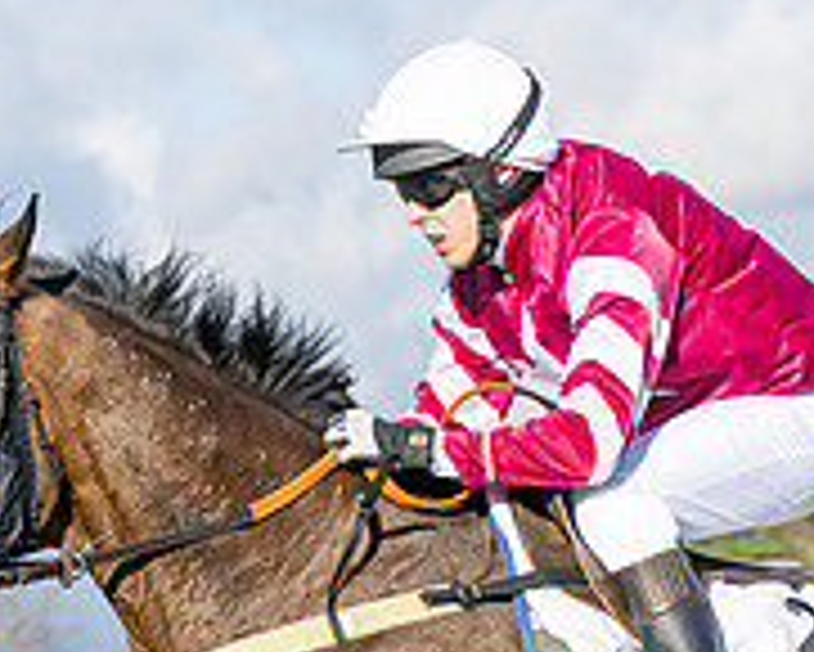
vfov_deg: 4.3
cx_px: 718
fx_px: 8678
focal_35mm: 360
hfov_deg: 5.4
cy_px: 1025
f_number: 4
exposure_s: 1/2500
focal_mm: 70
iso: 200
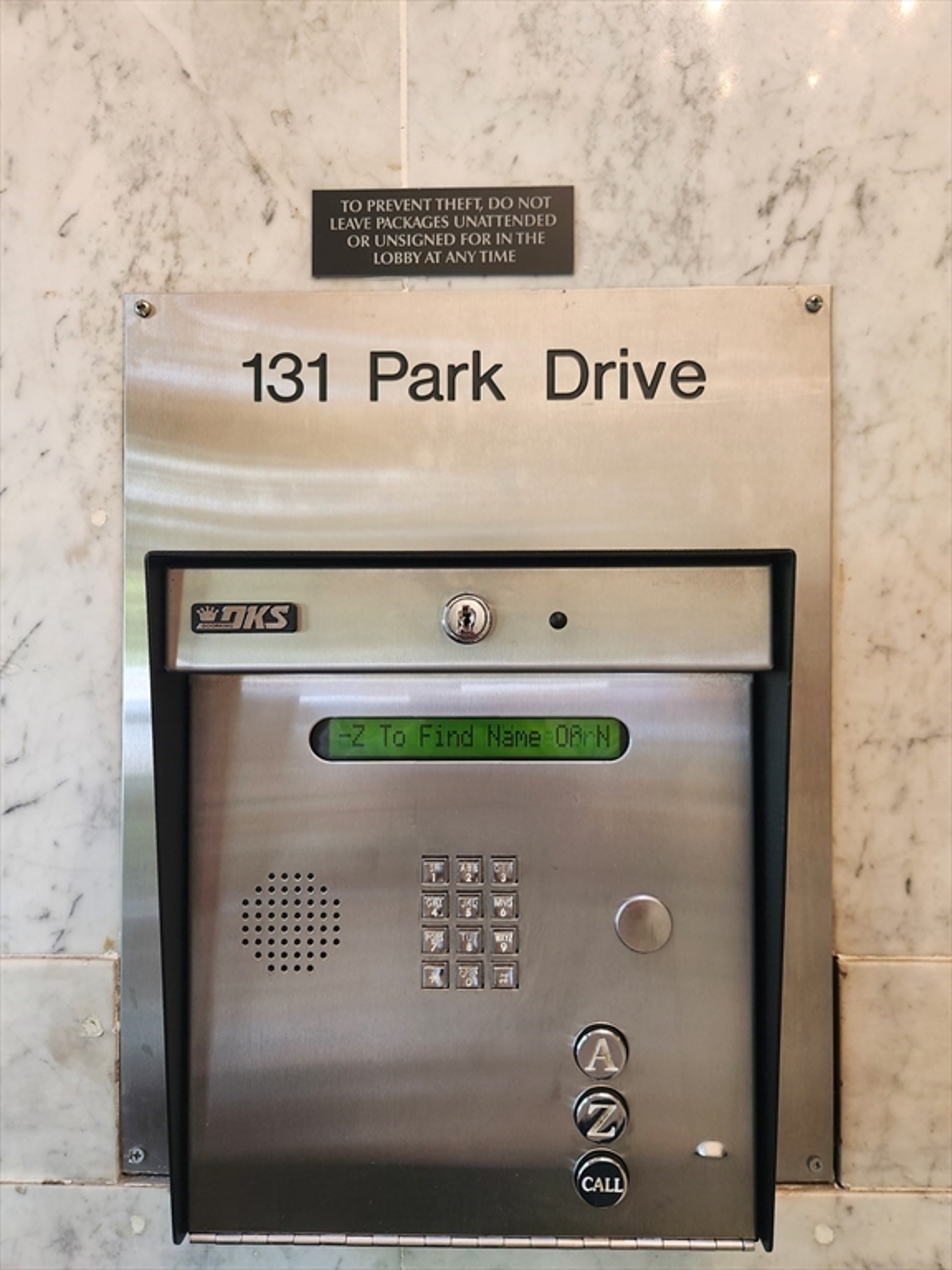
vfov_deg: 73.9
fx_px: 843
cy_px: 635
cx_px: 476
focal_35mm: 23
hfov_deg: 58.9
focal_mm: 5.4
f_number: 1.8
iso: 250
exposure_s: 1/120
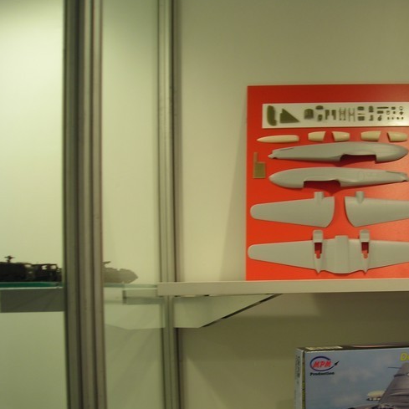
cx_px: 328
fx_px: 735
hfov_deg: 30.3
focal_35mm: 55
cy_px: 243
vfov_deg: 31.0
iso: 50
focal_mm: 6.3
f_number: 3.2
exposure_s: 1/10.7
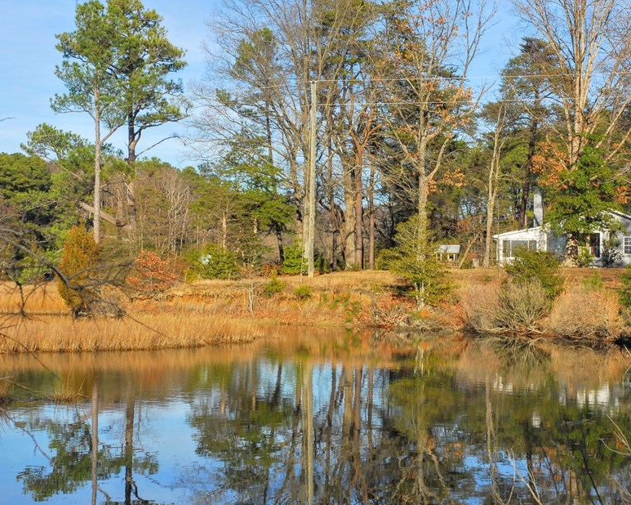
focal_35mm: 79
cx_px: 366
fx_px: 1475
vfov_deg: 19.4
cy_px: 244
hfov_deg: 24.1
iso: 250
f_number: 10
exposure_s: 1/400
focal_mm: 40
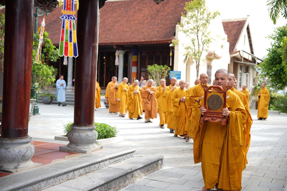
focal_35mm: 45
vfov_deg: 29.9
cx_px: 144
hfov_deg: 43.6
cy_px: 96
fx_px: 359
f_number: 2.8
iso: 80
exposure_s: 1/250
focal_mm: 45
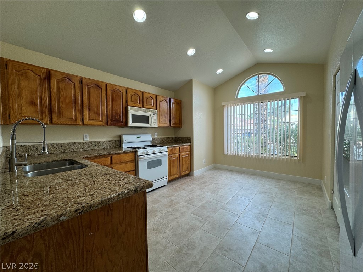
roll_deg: +0.9
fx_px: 147
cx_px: 182
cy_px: 136
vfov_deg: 85.7
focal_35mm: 14
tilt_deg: -3.3
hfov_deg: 102.1
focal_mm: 2.22
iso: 64
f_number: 2.2
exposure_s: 1/120
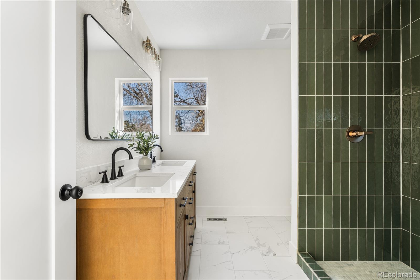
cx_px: 210
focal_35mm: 16
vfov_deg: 72.0
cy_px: 140
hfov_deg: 95.0
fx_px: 192
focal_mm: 16.5
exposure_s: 1.3
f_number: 8
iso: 100
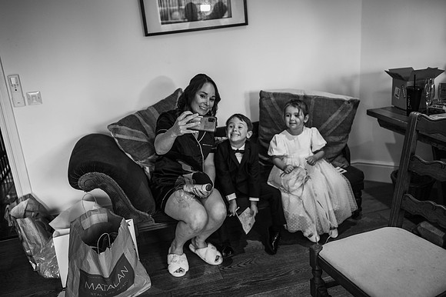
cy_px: 148
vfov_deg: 37.8
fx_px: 433
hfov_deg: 54.5
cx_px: 223
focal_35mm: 35
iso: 320
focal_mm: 35
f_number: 2
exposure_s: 1/200
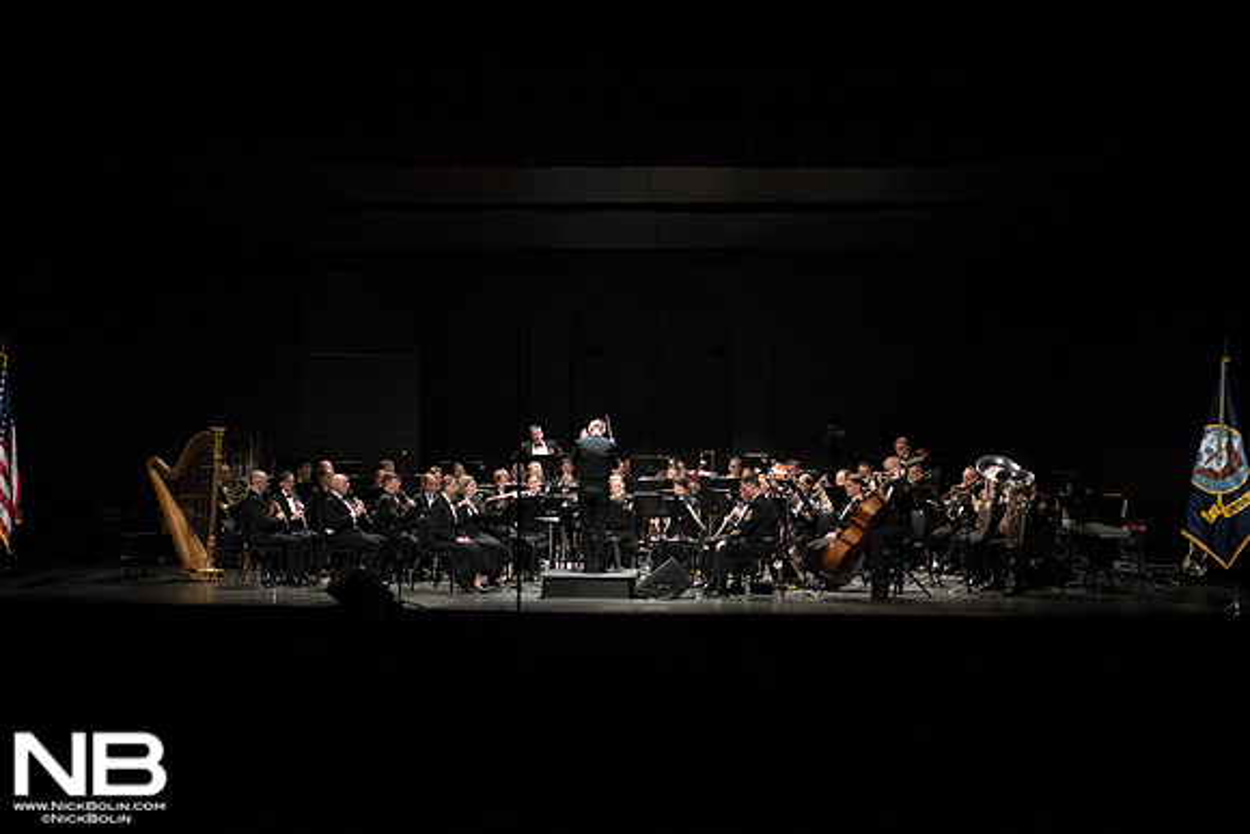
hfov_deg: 28.8
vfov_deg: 19.5
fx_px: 2431
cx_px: 625
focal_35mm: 70
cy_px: 417
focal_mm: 70
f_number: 2.8
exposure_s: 1/800
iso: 4000
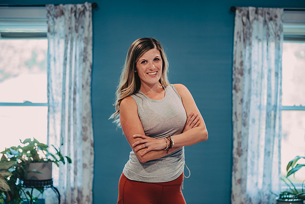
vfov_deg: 13.7
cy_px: 102
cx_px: 152
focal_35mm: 100
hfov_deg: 20.4
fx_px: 847
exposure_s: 1/80
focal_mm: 100
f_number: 2.8
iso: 640
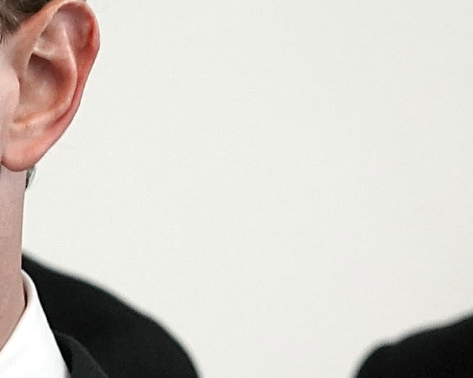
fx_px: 5880
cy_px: 326
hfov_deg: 4.6
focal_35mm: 420
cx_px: 212
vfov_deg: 3.7
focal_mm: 100
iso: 3200
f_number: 5.6
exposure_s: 1/500
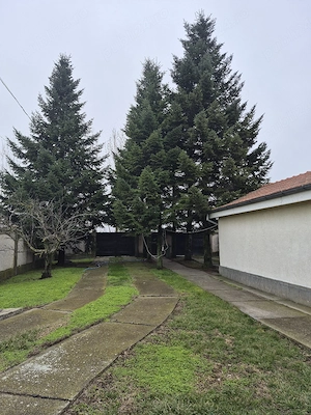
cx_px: 156
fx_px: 276
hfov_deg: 58.9
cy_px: 208
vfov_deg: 73.9
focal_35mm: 23
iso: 80
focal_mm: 5.4
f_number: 1.8
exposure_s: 1/1250
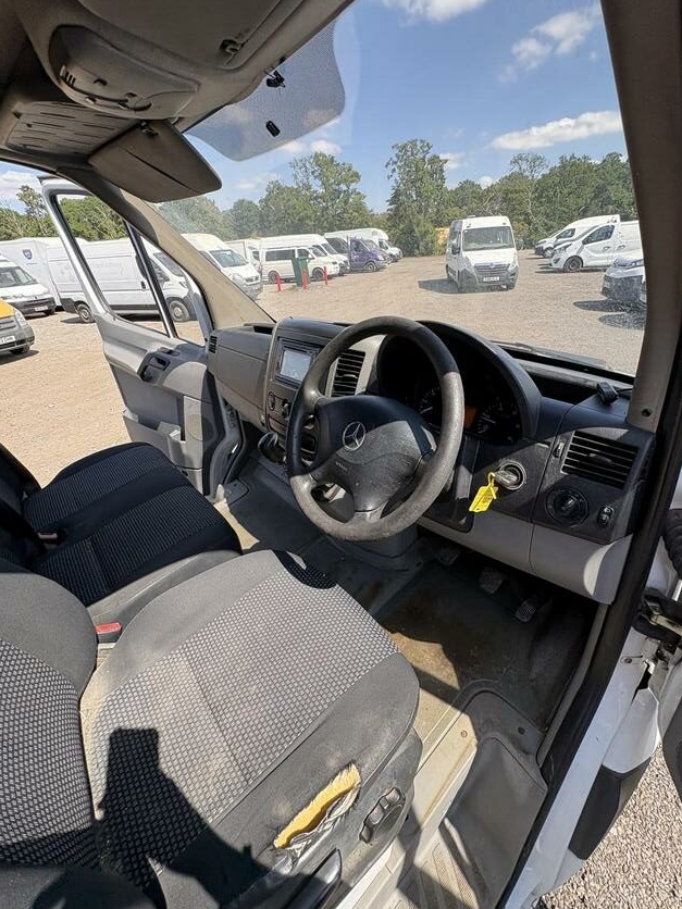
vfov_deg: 98.2
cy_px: 449
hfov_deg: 81.7
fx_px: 394
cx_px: 362
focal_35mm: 15
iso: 40
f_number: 2.2
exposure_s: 1/354
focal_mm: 2.22
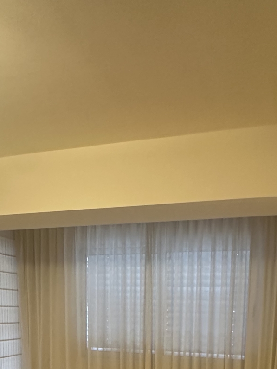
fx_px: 384
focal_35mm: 36
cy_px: 367
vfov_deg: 44.0
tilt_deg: -8.4
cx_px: 161
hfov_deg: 39.6
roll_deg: -1.8
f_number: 2.2
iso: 400
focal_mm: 2.22
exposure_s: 1/50
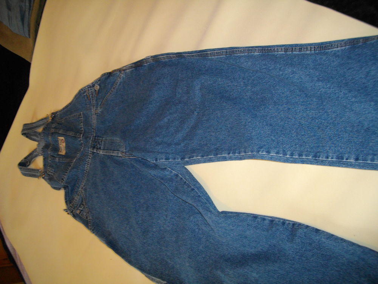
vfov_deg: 45.4
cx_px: 189
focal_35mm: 31
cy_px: 142
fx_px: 339
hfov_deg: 58.4
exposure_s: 1/50
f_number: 2.9
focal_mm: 5.7
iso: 200
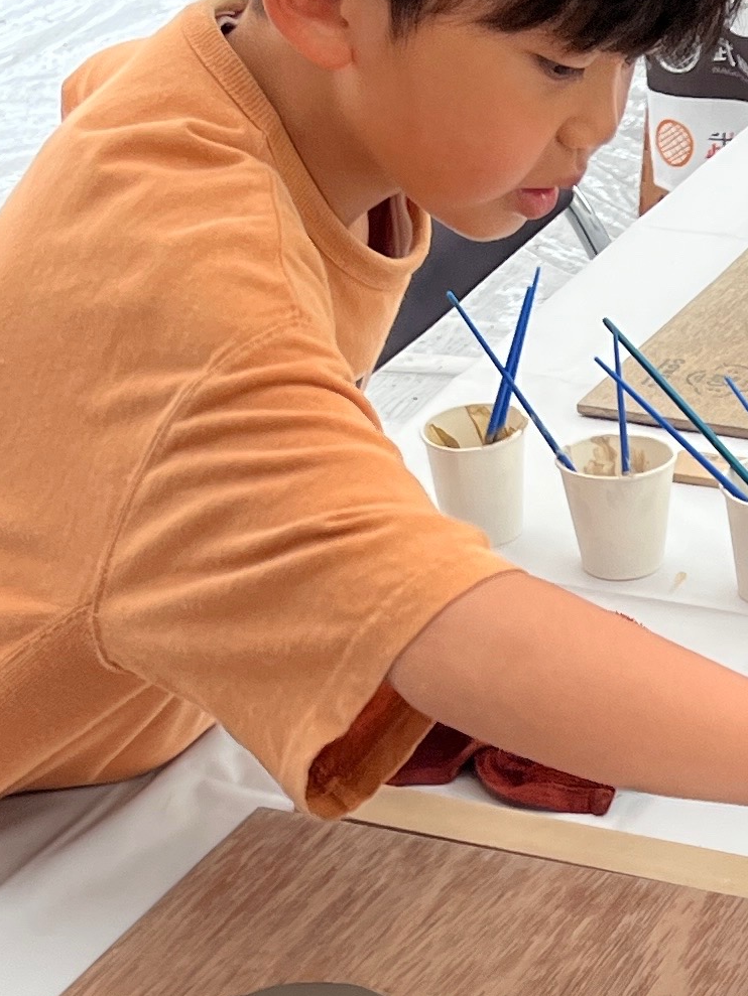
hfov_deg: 13.8
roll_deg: +3.4
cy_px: 1153
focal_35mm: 106
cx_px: 692
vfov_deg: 17.8
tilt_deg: -39.1
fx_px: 3053
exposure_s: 1/175
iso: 40
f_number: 1.6
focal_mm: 5.1
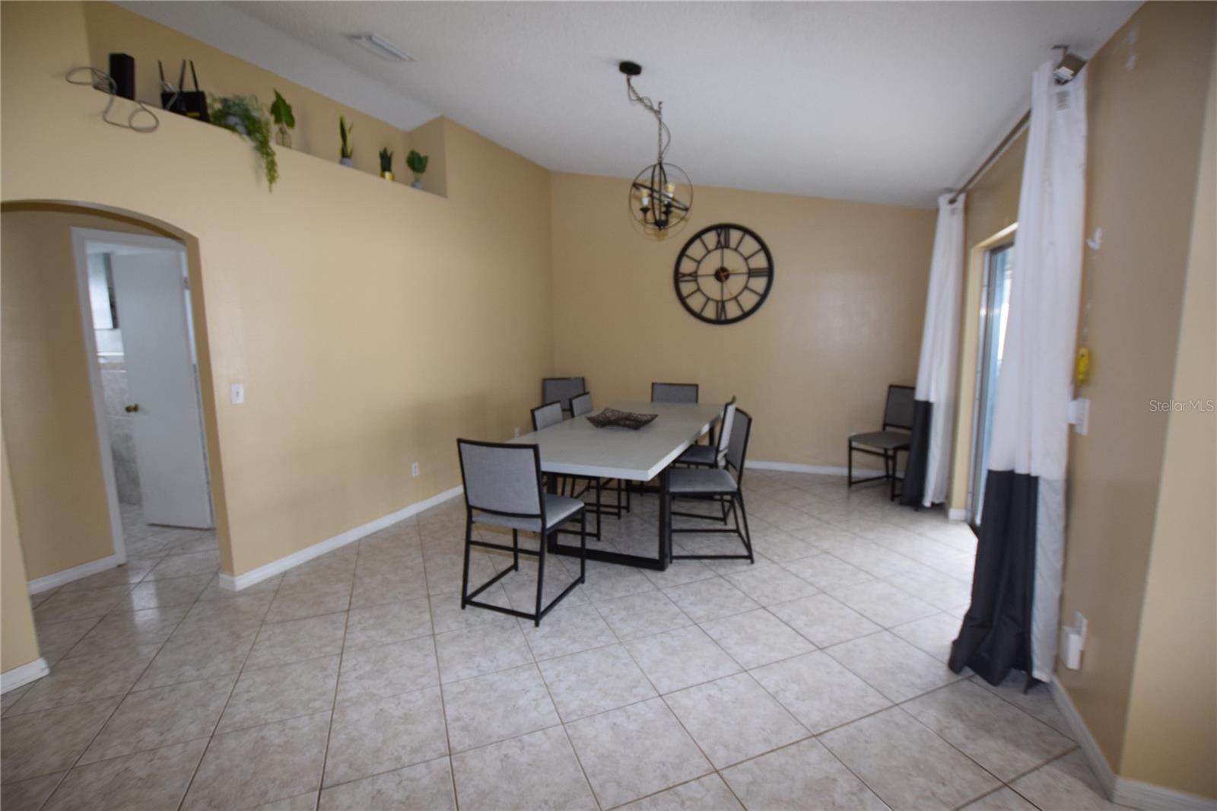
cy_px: 406
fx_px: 507
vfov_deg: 77.3
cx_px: 608
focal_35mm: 15
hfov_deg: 100.4
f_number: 4.5
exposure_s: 1/80
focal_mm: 10
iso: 800
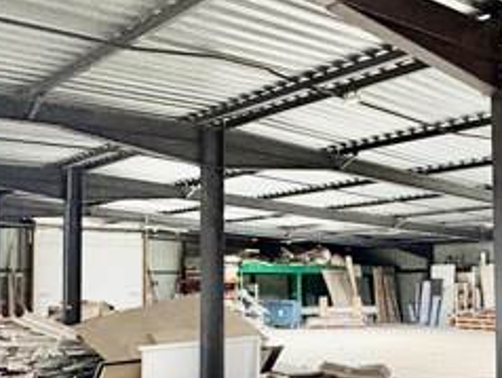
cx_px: 310
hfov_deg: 40.2
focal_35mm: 47
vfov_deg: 30.7
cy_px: 258
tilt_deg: +3.6
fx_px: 682
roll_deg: +1.0
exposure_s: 1/47
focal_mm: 2.22
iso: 1000
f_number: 2.2
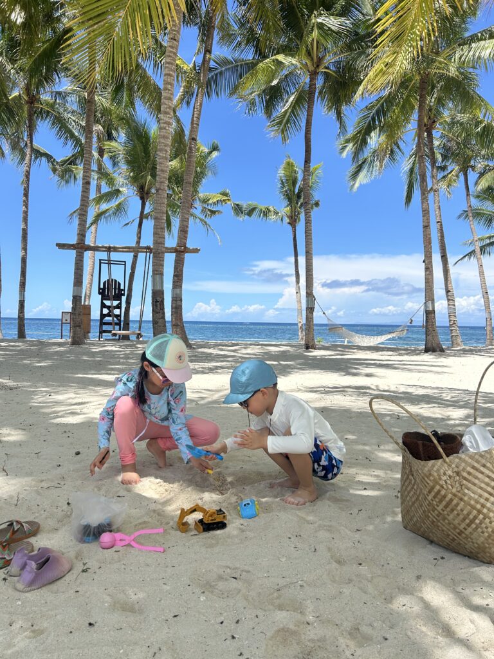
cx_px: 247
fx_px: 495
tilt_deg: -1.3
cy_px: 330
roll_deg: -0.8
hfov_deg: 53.1
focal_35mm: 26
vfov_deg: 67.3
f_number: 1.5
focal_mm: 5.7
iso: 50
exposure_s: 1/4115
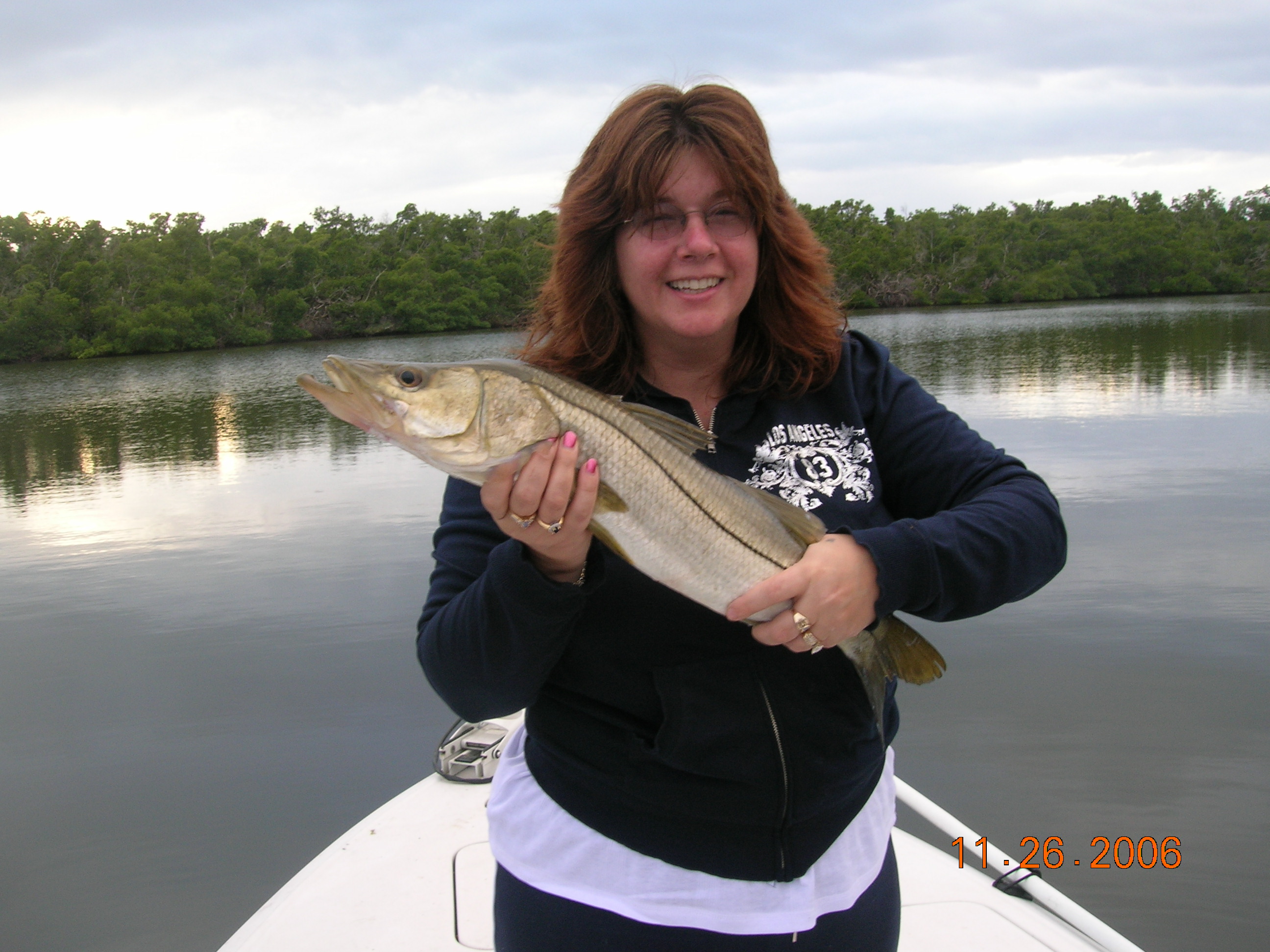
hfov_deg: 51.4
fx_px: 1321
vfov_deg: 39.7
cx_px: 635
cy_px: 476
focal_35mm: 36
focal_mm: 6
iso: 50
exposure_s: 1/28
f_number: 4.9
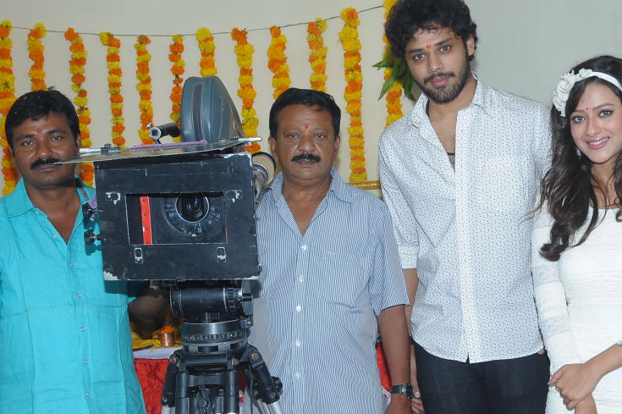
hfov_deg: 27.3
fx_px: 1278
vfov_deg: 18.4
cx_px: 343
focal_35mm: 74
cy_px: 252
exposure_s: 1/125
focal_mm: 34
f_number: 8
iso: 320
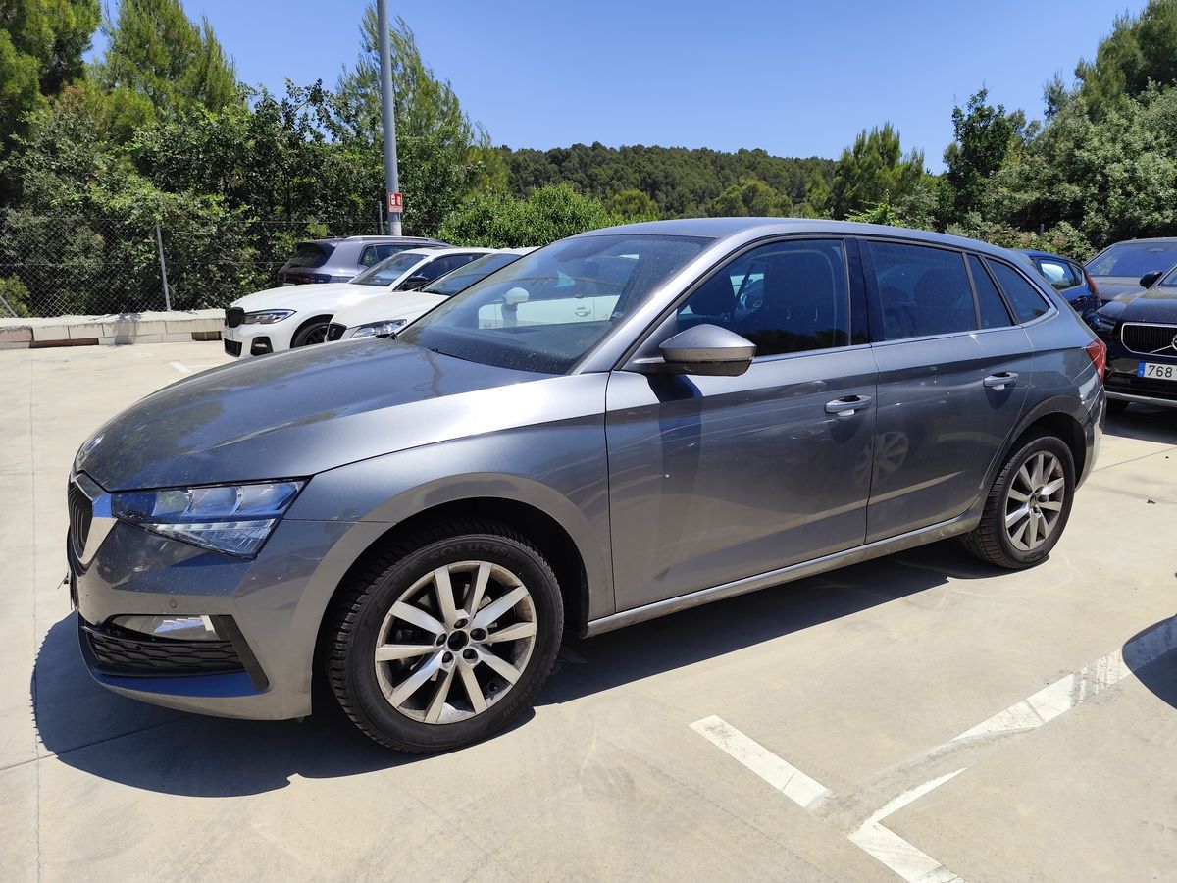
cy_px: 442
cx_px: 588
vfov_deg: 58.9
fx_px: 782
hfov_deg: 73.9
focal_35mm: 23
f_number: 1.65
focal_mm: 6.19
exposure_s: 1/1672
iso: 50
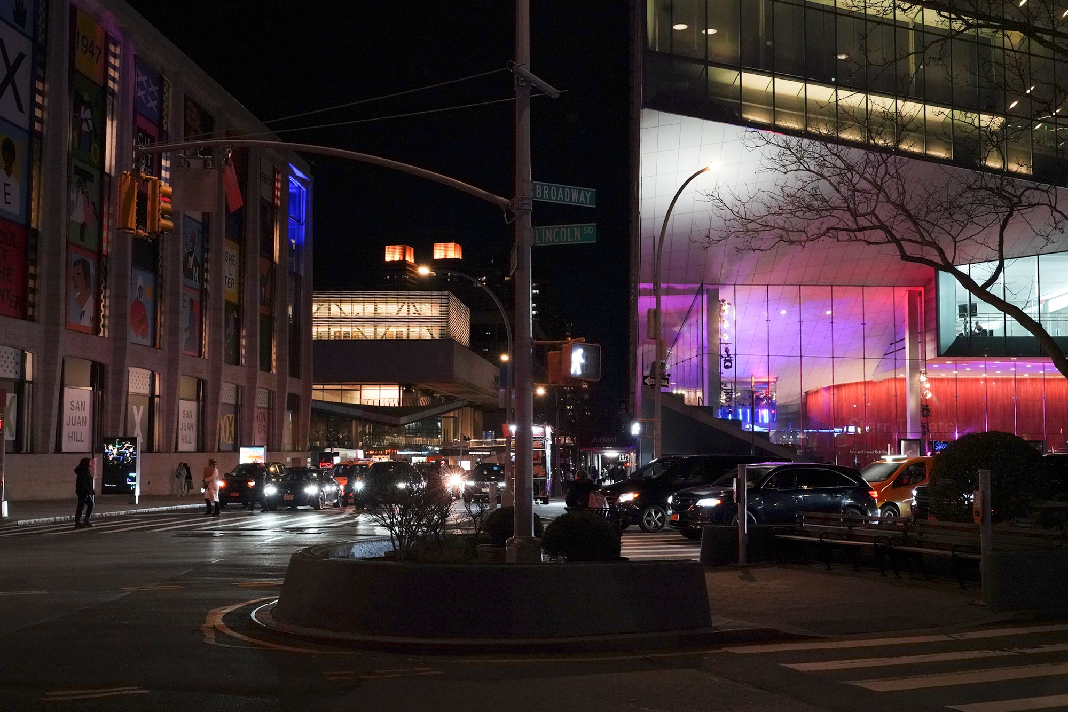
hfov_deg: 53.1
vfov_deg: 36.9
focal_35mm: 36
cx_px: 534
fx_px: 1068
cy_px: 356
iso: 10000
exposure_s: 1/80
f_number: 8
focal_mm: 36
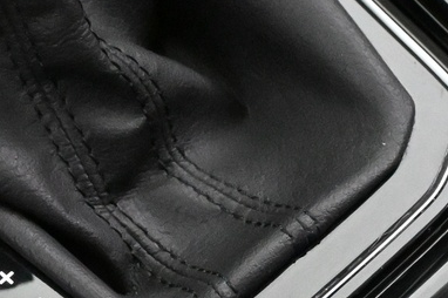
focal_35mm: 175
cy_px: 341
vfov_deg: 7.8
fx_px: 2177
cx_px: 236
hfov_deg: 11.8
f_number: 4.5
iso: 12800
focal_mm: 27.5
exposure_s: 1/60
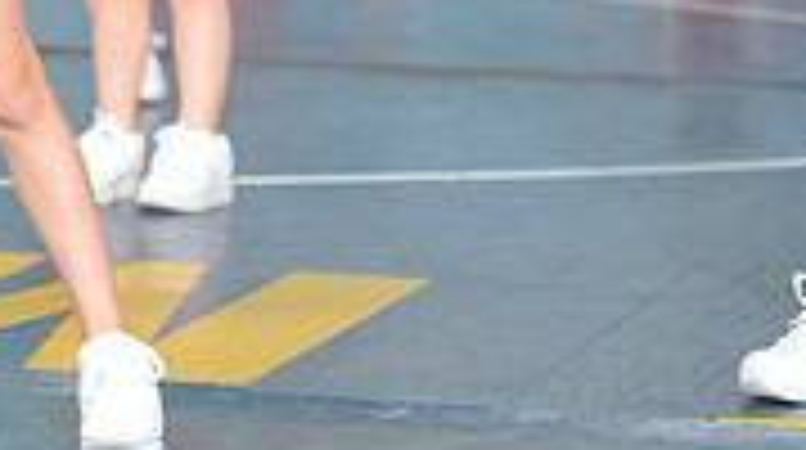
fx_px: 5078
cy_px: -328
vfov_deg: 5.0
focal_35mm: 238
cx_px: -306
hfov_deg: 8.9
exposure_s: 1/100
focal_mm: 70
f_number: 2.8
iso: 500
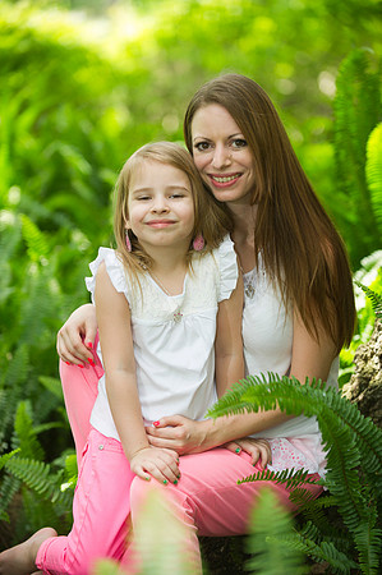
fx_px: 1755
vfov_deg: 18.6
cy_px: 288
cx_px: 191
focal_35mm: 110
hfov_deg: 12.4
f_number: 2.8
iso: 200
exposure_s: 1/200
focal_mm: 110
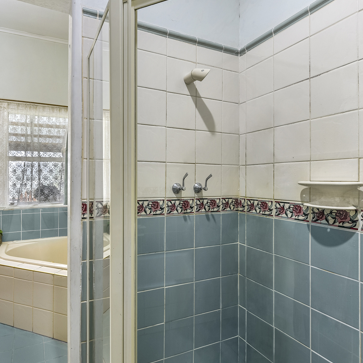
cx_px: 142
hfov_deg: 71.2
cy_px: 178
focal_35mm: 21
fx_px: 249
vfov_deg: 72.1
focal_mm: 16
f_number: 11
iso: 125
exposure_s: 1.3
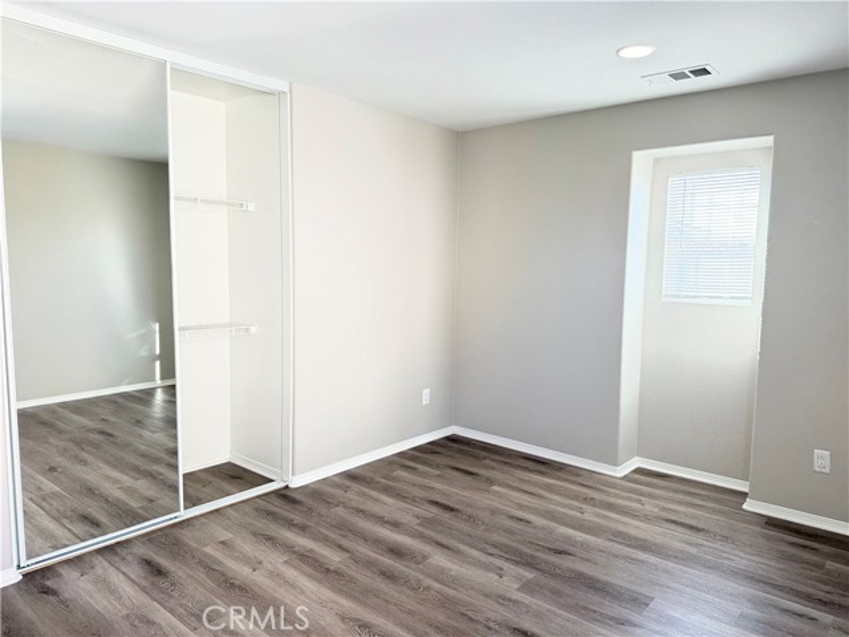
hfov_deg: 71.6
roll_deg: -0.4
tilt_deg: -6.1
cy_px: 318
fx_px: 589
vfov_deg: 56.8
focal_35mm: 24
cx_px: 424
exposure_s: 1/120
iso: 320
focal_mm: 6.76
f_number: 1.78
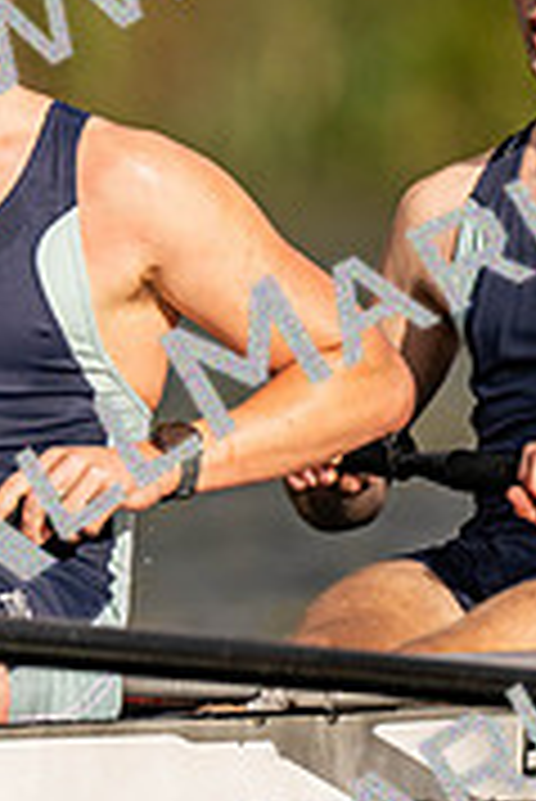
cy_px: 243
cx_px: -513
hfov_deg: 0.7
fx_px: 43440
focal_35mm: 1949
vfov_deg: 1.1
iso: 100
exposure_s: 1/2500
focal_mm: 600
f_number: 4
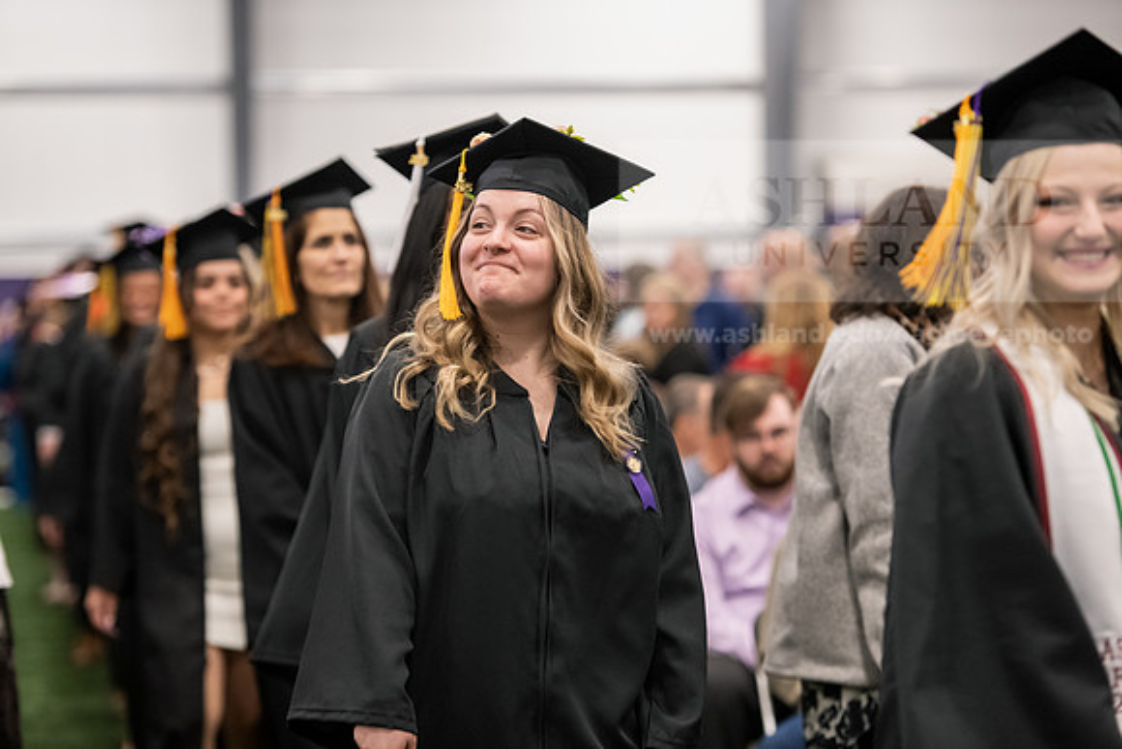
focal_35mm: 125
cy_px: 374
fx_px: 3897
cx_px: 561
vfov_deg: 11.0
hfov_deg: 16.4
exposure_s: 1/200
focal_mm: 125
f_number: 3.2
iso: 3200
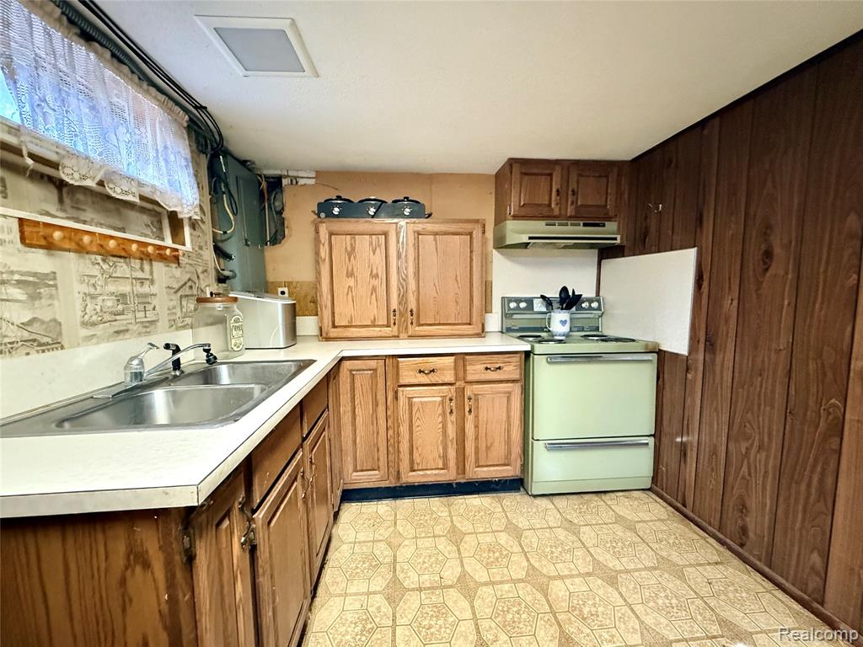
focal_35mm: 14
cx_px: 432
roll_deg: +0.9
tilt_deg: -4.6
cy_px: 324
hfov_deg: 102.1
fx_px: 349
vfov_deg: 85.7
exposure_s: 1/40
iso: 1000
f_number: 2.2
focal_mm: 2.22
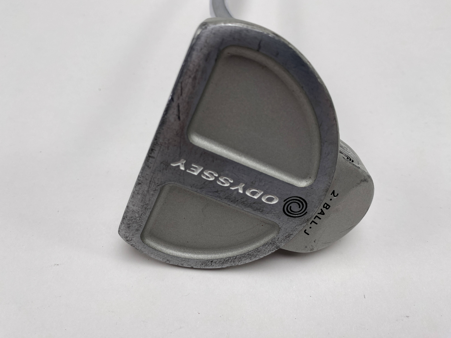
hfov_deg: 67.3
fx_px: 339
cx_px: 226
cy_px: 169
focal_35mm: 26
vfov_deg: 53.1
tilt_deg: -52.0
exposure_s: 1/350
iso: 32
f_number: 1.8
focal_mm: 4.25
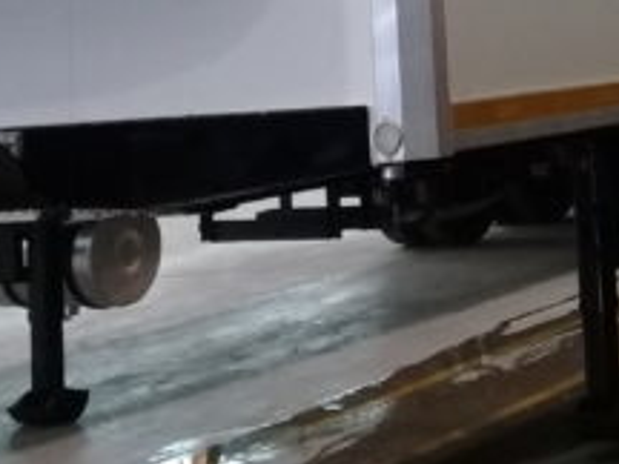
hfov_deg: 17.5
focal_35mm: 110
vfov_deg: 12.4
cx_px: 596
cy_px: -352
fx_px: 1967
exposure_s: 1/33
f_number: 2.2
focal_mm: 3.3
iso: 200
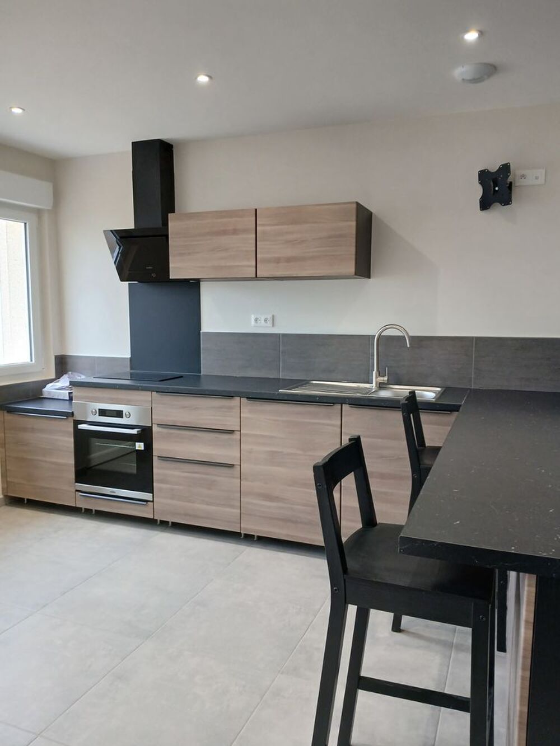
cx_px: 280
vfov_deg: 67.3
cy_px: 373
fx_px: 561
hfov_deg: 53.1
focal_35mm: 26
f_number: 1.8
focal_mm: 3.98
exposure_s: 1/50
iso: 160
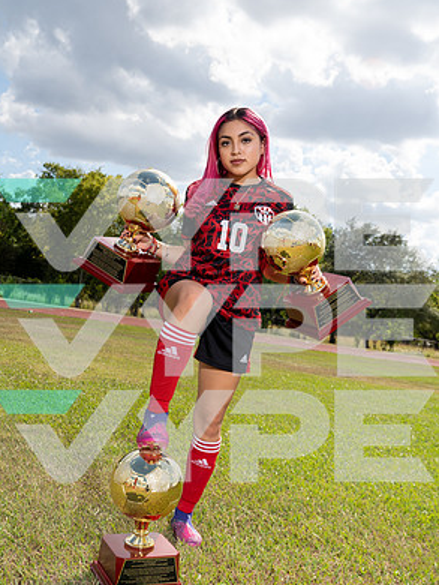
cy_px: 332
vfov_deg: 45.6
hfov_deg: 35.2
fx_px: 693
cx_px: 216
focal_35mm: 41
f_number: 7.1
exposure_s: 1/250
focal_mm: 37
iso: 100
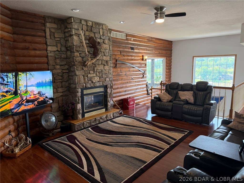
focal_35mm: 24
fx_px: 169
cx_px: 122
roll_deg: +1.7
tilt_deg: -9.2
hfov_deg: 71.6
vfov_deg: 56.8
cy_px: 92
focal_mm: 6.76
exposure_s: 1/120
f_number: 1.78
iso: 400
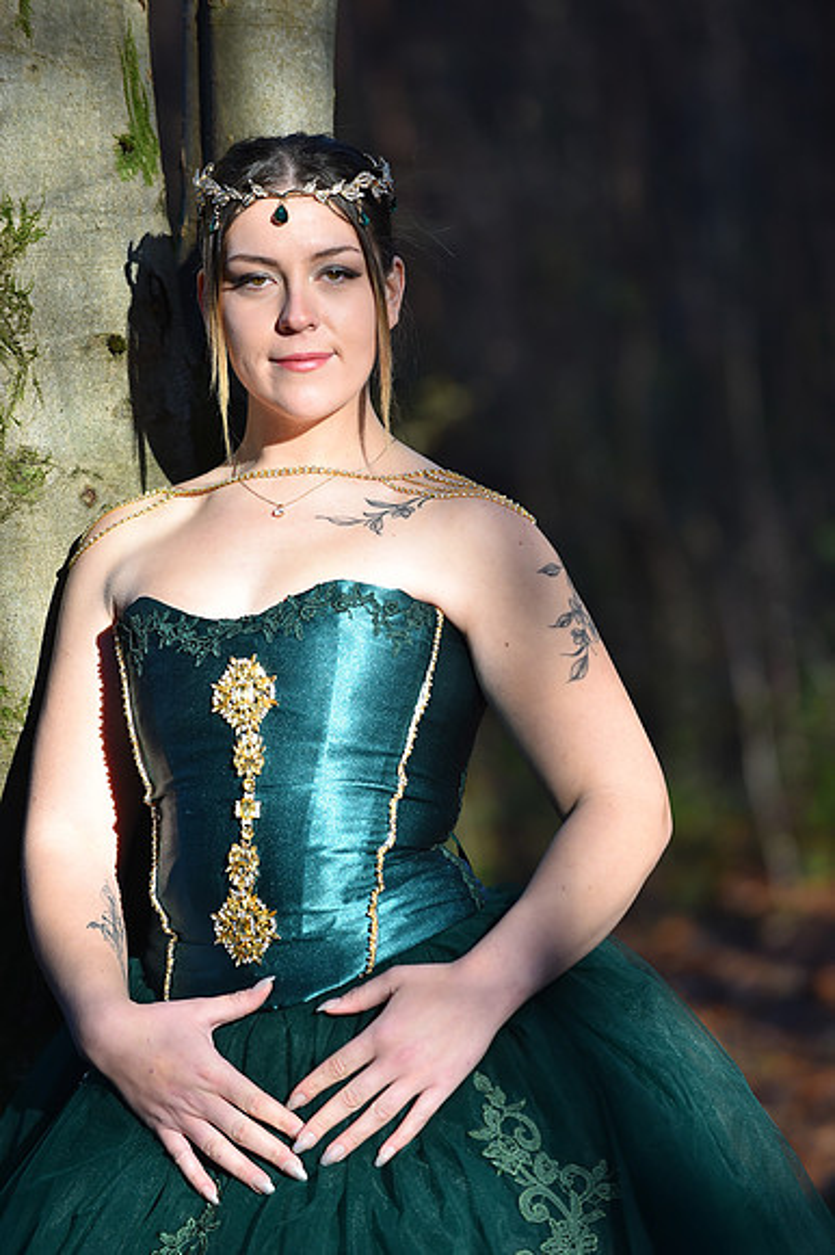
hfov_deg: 6.9
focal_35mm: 200
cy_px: 628
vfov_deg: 10.3
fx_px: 6966
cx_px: 418
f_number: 3.5
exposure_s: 1/2500
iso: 1000
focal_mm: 200
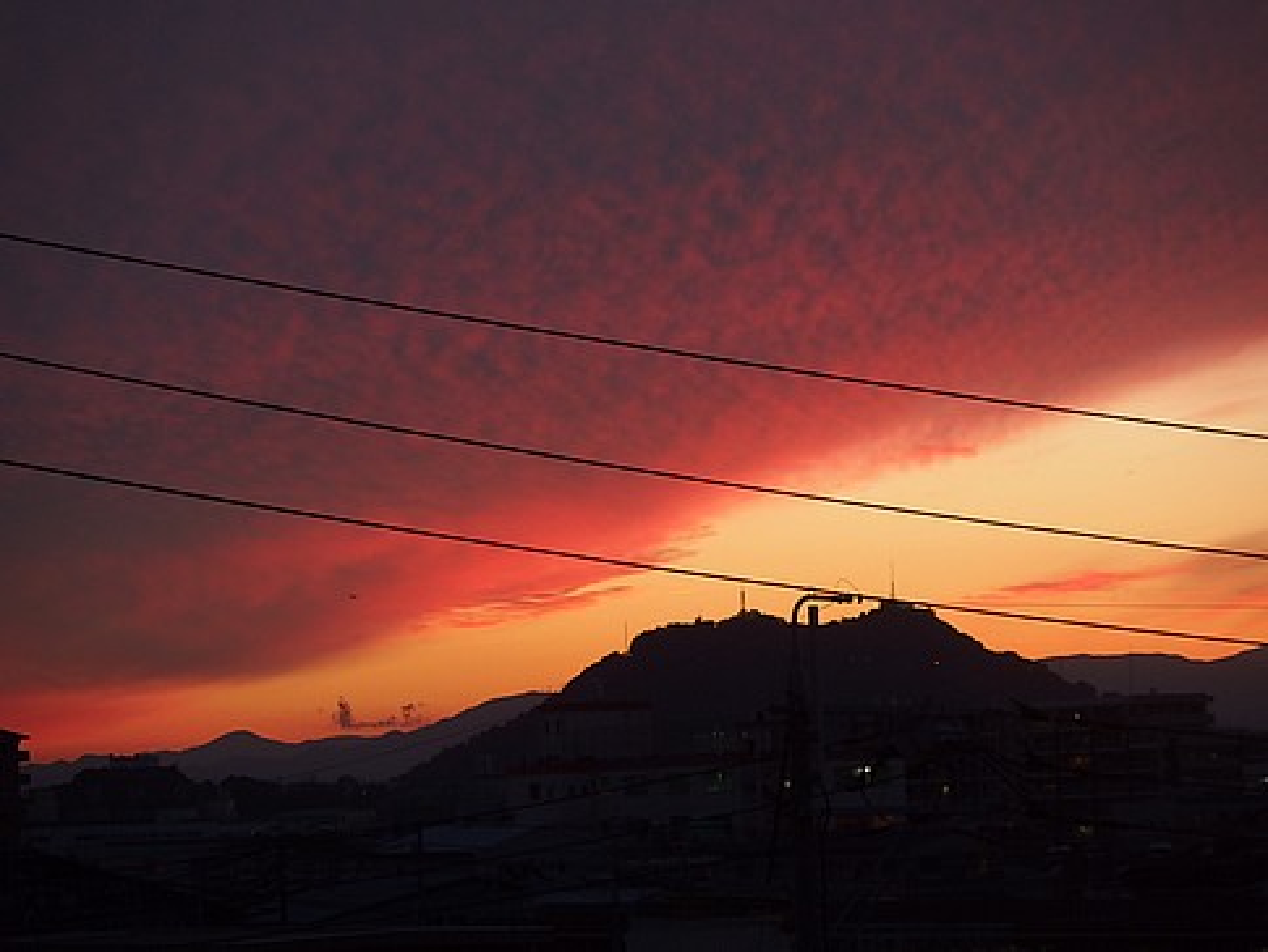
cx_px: 634
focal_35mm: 130
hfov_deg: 15.2
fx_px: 4763
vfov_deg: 11.4
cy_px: 476
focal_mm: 23.5
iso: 100
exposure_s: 1/40
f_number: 2.7
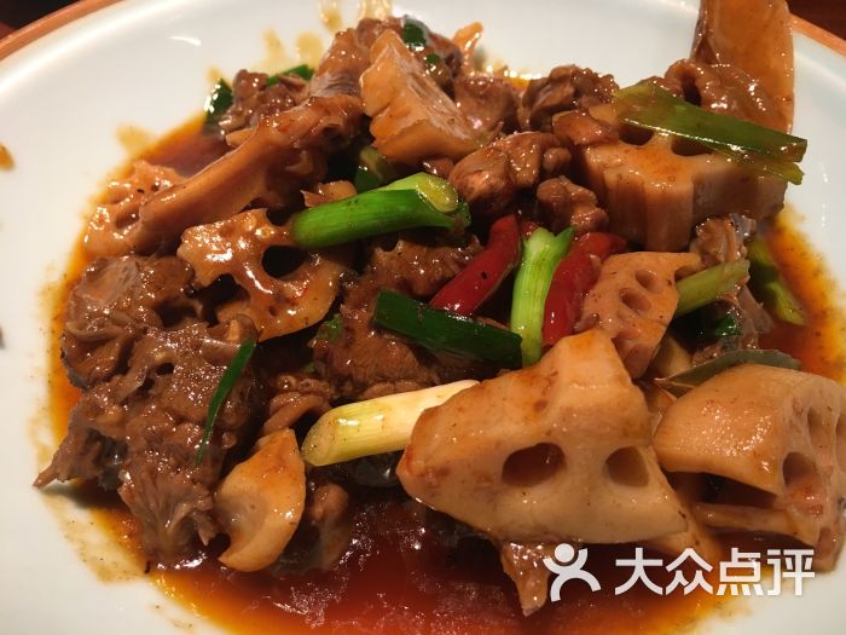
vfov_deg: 48.2
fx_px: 709
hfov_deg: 61.7
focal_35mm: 29
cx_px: 423
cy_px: 318
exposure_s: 1/33
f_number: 2.2
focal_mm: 4.15
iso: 125
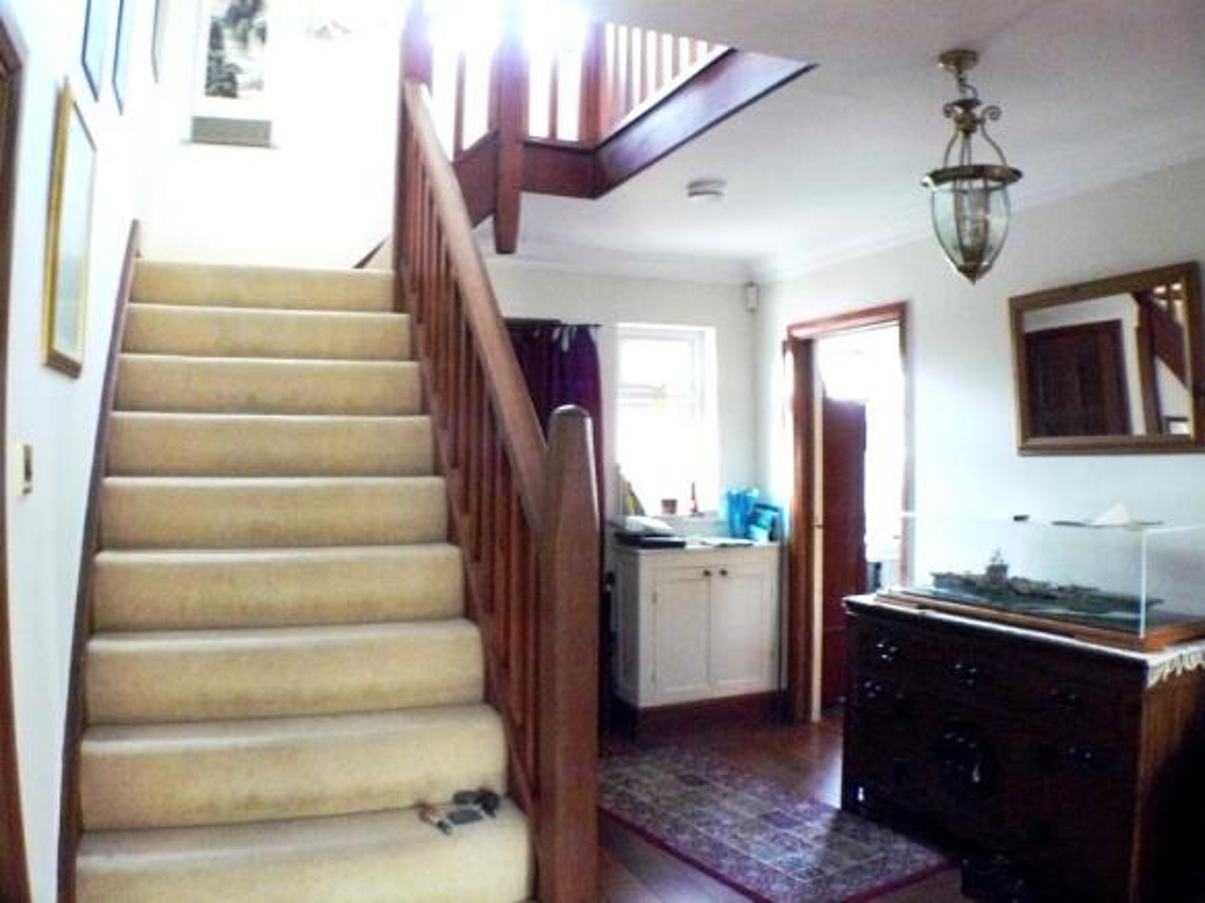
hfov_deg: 51.4
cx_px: 602
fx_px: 1253
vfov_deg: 39.6
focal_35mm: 36
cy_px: 452
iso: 800
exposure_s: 1/10
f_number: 2.8
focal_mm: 6
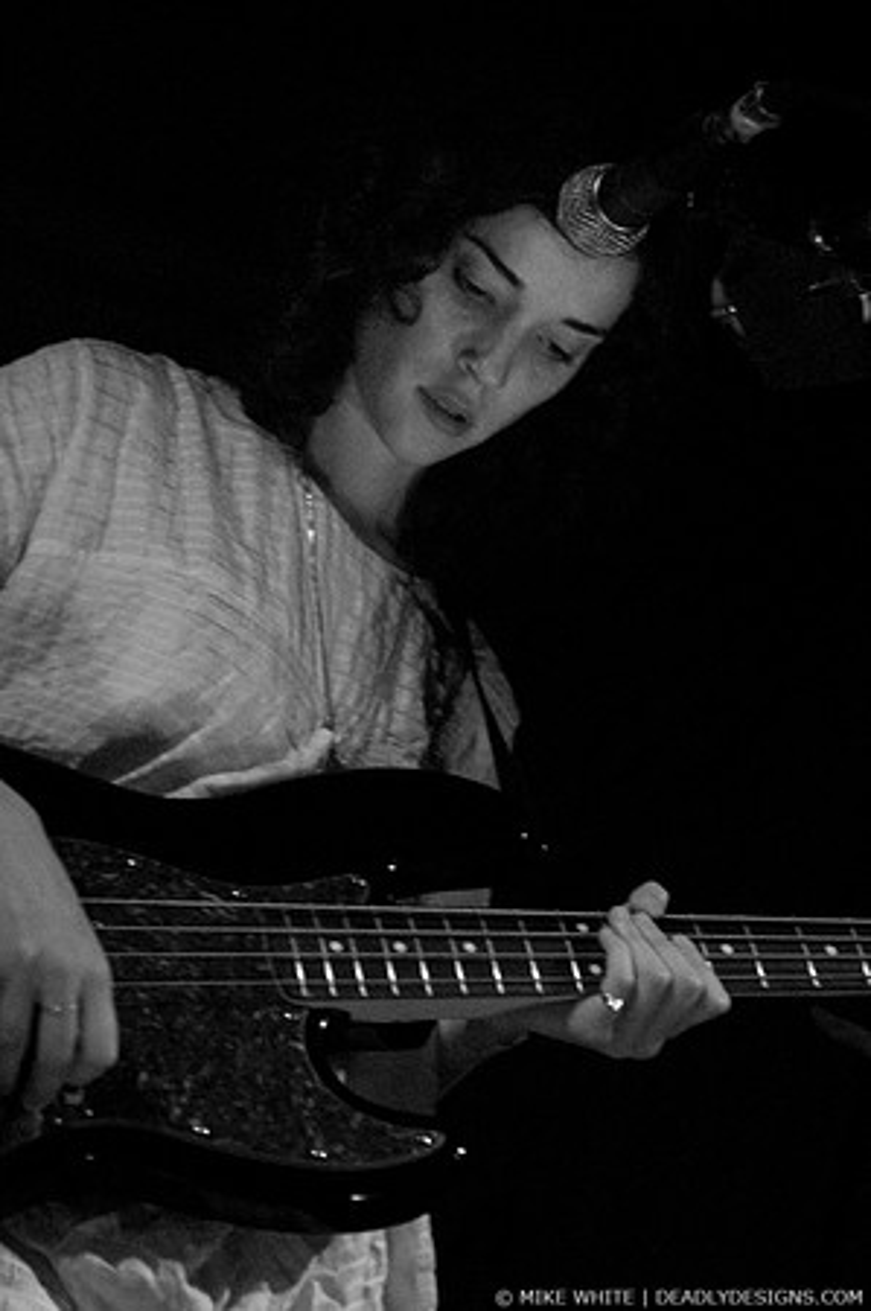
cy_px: 656
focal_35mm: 105
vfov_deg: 19.5
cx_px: 436
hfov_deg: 13.0
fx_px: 3819
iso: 1600
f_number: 3.2
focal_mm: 70
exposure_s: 1/60
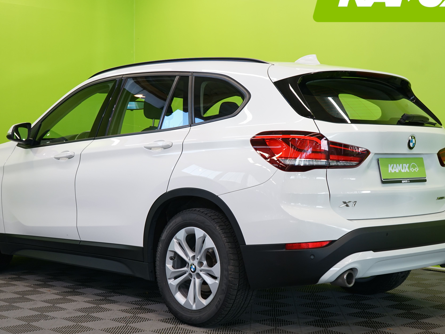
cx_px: 225
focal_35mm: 61
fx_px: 784
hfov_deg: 31.7
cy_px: 174
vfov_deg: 24.0
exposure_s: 1/30
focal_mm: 40
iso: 400
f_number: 5.6
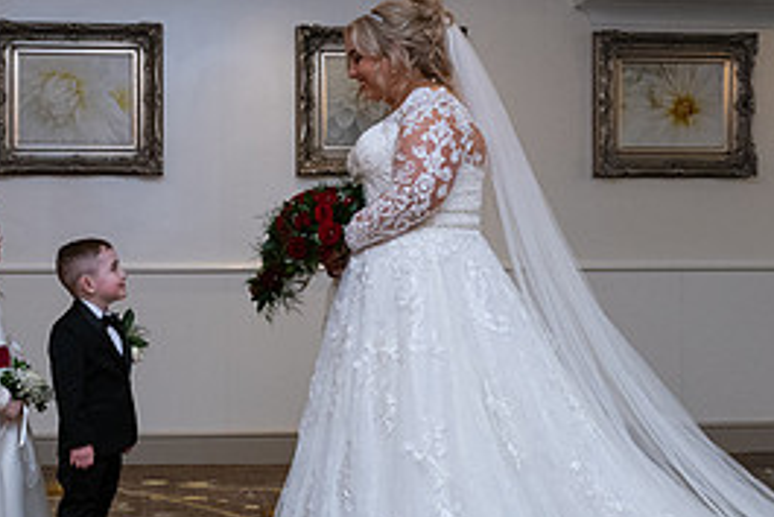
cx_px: 245
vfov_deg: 25.5
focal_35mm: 53
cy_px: 282
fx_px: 1140
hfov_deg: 37.0
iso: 1000
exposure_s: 1/160
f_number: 5
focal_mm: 24
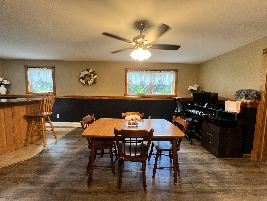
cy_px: 100
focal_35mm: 13
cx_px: 134
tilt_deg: -5.1
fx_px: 100
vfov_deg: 89.9
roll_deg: -1.4
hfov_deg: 106.2
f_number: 1.8
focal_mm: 1.57
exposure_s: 1/60
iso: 200
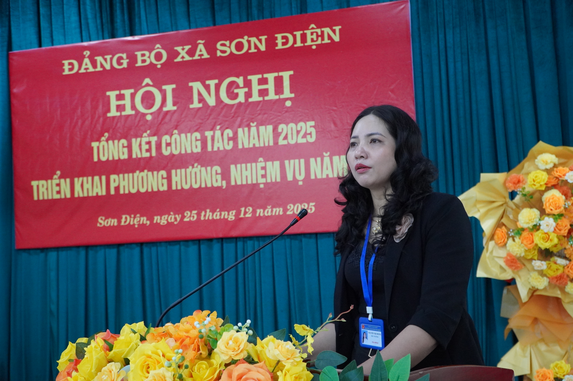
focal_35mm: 34
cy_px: 190
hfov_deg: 55.1
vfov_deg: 38.3
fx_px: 549
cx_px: 286
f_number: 4
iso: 4000
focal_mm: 23
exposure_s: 1/160
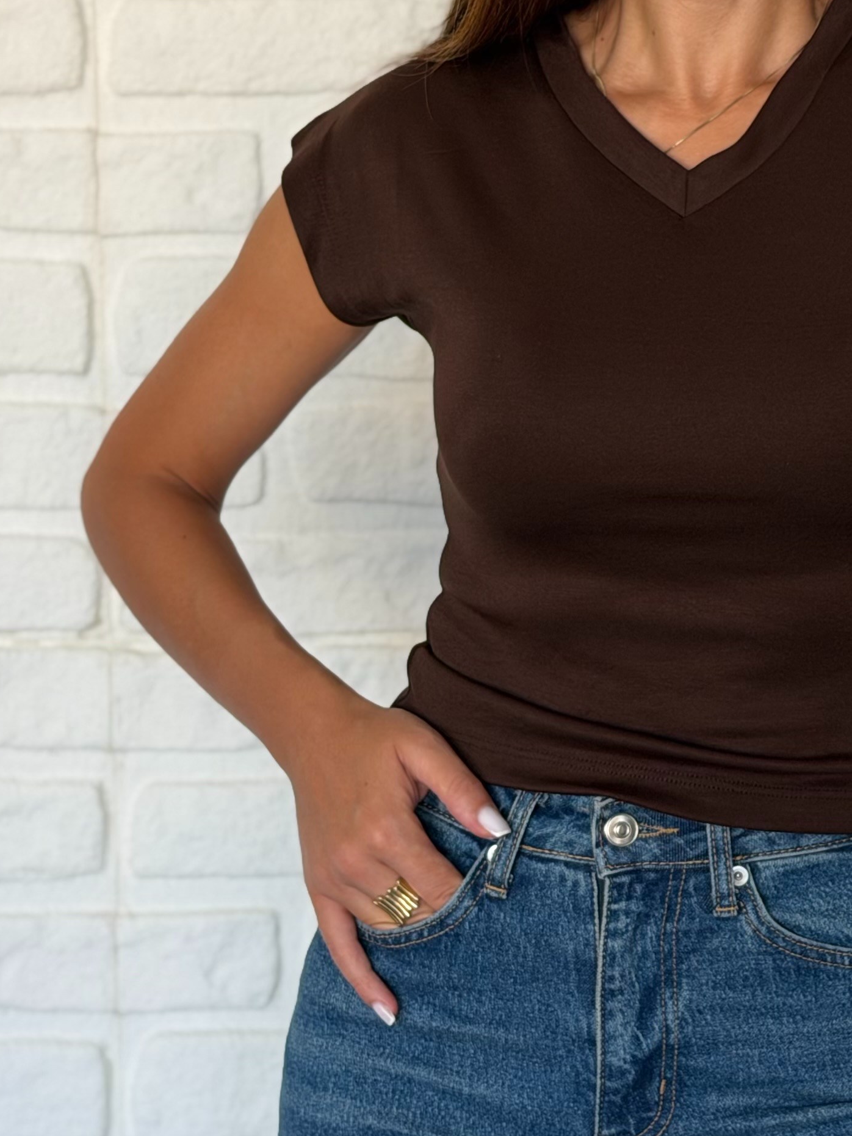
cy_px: 463
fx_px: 3413
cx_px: 731
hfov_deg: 14.1
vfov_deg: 18.9
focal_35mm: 104
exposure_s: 1/121
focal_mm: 6.76
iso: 50
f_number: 1.78
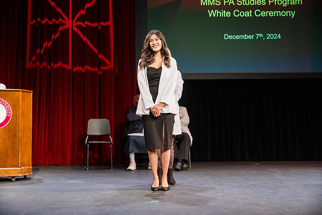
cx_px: 161
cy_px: 108
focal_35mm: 46
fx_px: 412
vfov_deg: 29.2
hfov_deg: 42.6
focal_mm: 46.1
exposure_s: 1/320
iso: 1250
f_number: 3.5
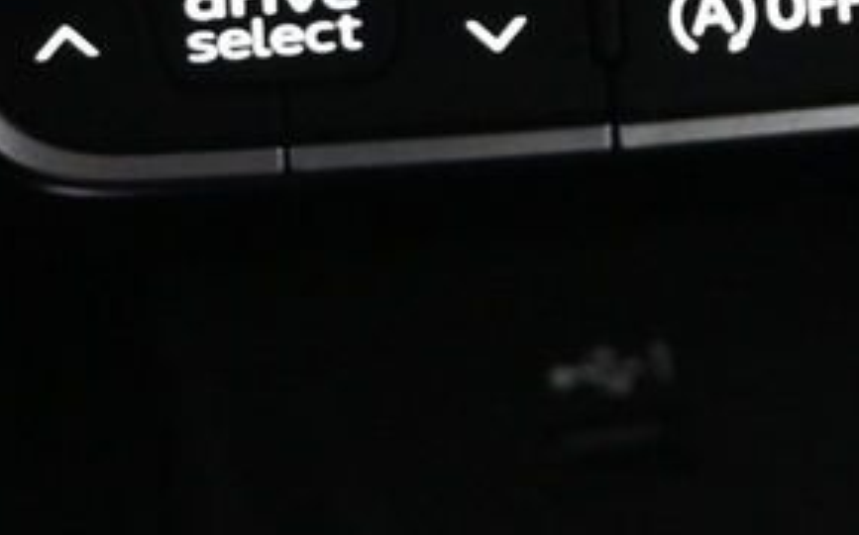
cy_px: -713
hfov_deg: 10.9
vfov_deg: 6.8
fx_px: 4313
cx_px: 1305
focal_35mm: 184
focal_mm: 21.5
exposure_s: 1/40
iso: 3200
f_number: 4
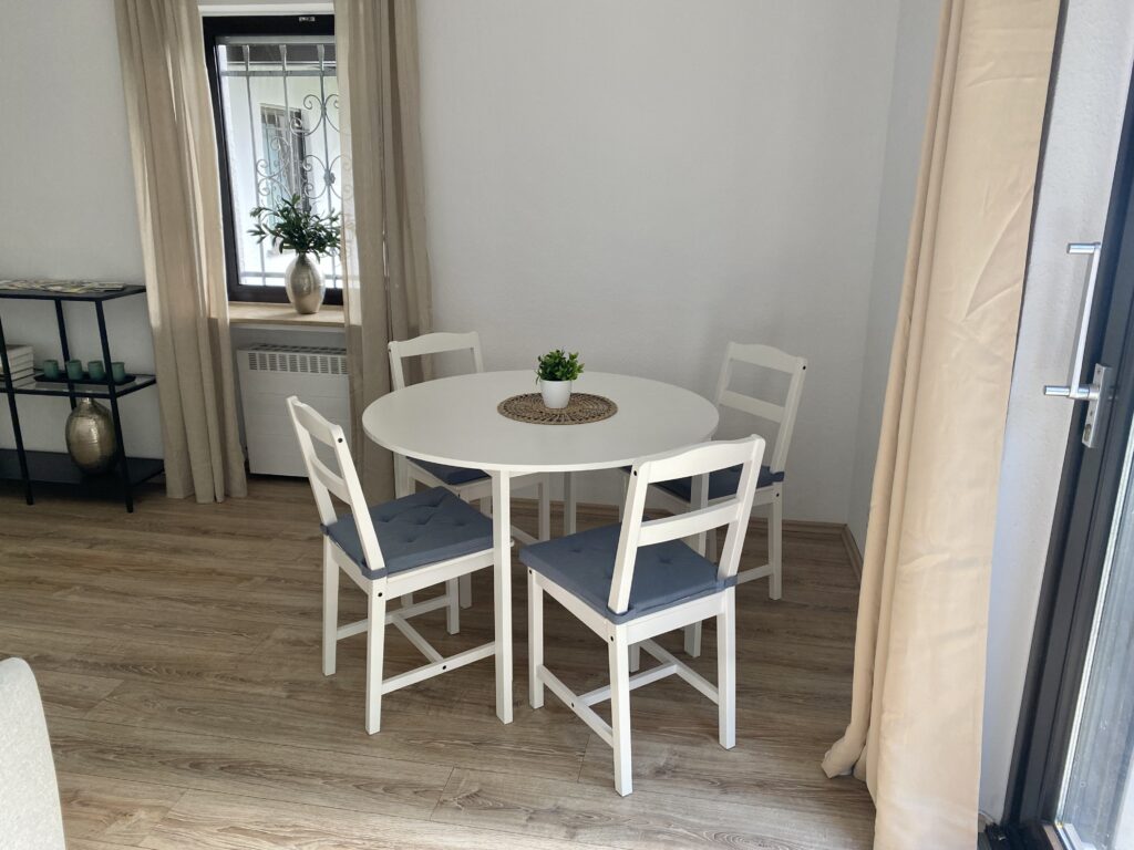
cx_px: 567
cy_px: 425
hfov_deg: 67.3
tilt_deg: -17.2
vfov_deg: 53.1
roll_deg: -0.1
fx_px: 852
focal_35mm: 26
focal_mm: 4.25
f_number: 1.8
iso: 125
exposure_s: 1/105
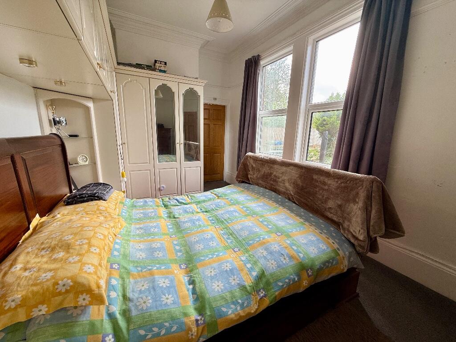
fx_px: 184
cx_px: 228
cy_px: 171
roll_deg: -1.2
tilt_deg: -12.3
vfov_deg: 85.7
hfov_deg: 102.1
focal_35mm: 14
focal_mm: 2.22
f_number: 2.2
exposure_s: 1/99
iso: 64
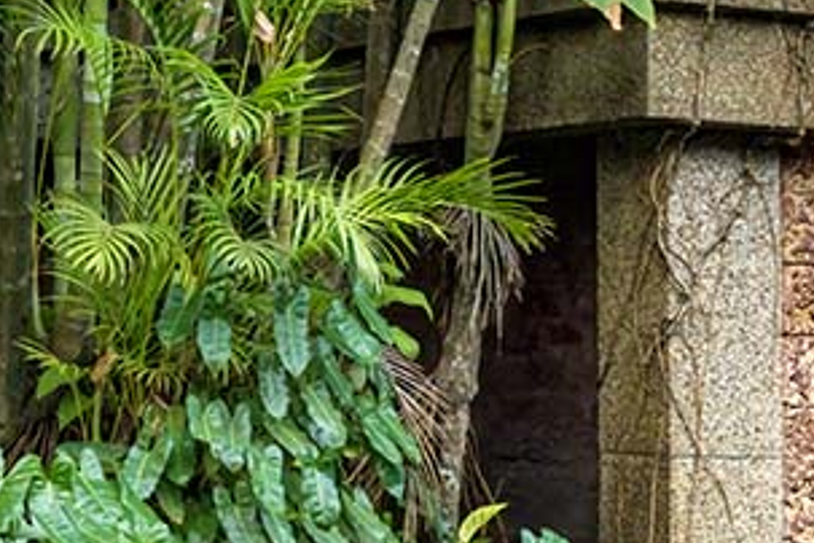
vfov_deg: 10.2
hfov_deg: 15.3
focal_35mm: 133
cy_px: 610
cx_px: 661
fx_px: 3007
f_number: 7.1
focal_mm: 42
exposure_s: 1/200
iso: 14400
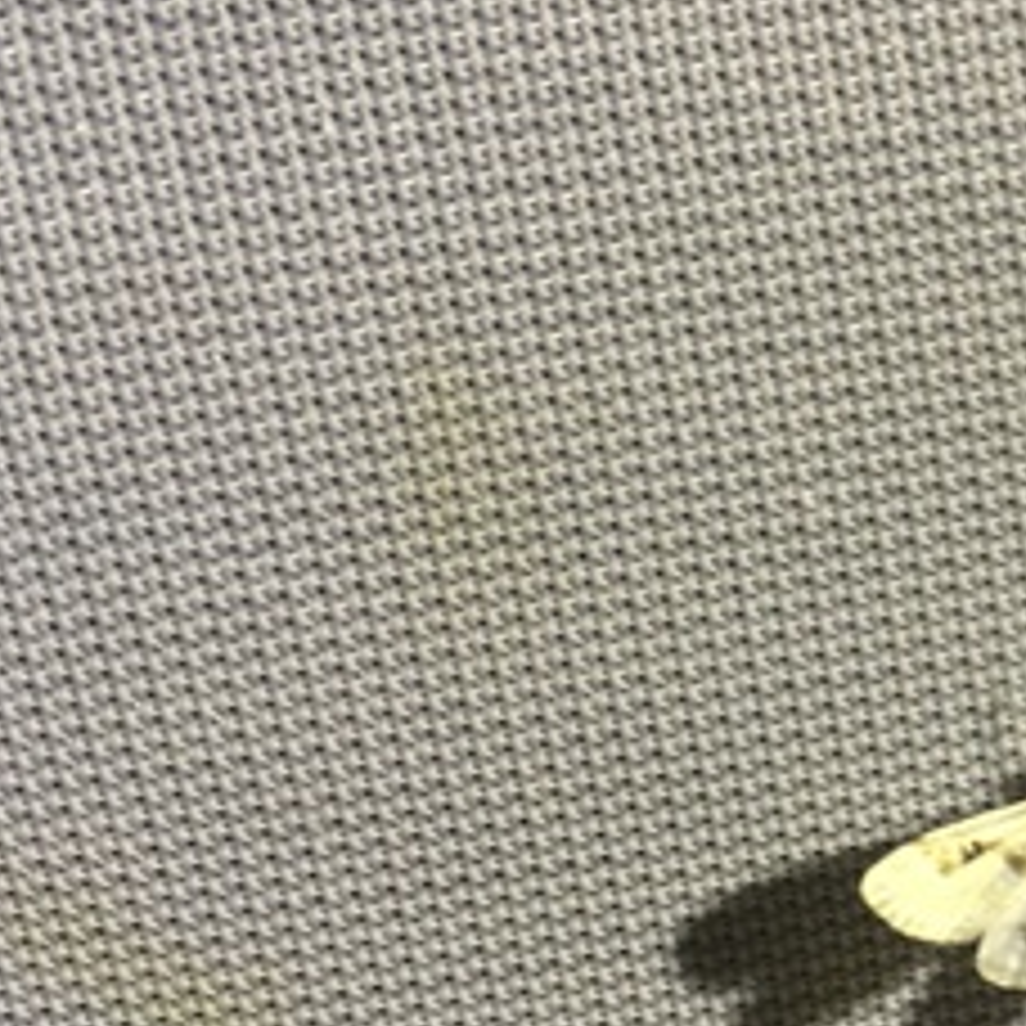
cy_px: 693
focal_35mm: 72
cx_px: 981
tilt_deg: -13.5
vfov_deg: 23.9
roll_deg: +5.0
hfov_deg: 23.2
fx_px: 2414
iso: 125
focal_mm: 4.15
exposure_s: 1/33
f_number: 2.2
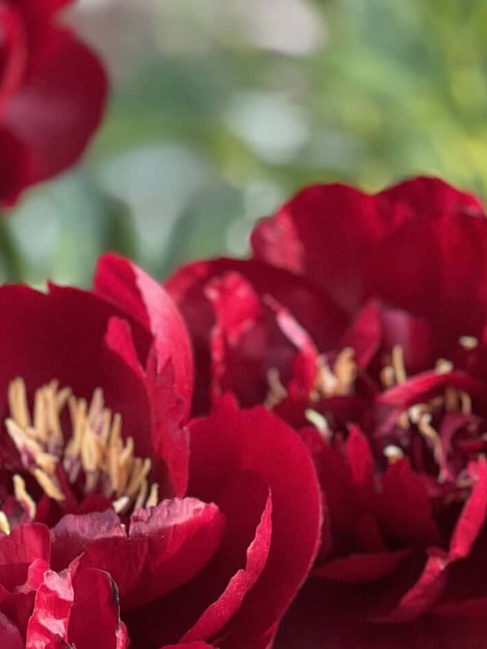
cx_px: 23
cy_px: 401
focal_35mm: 207
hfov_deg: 7.2
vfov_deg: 9.6
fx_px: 3883
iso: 100
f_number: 2.8
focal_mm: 9
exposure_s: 1/121
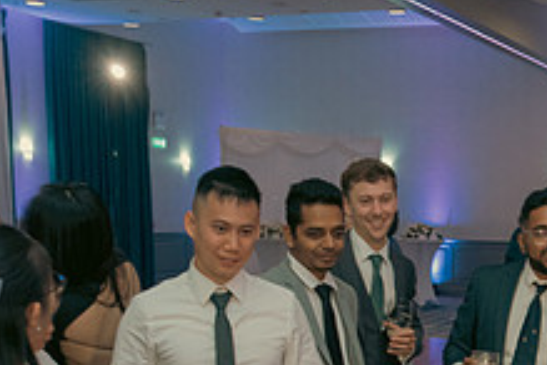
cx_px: 465
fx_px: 1048
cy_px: 431
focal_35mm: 69
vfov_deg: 18.7
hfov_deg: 28.4
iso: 2500
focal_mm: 26
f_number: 3.5
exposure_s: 1/160
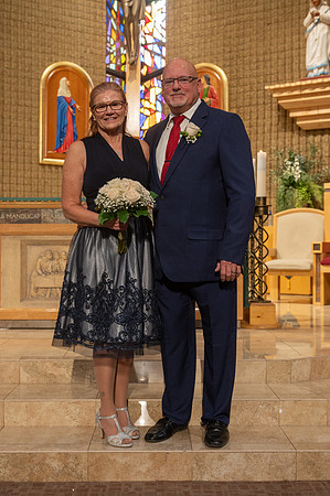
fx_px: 620
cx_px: 165
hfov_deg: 29.8
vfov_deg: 43.6
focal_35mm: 45
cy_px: 248
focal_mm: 45
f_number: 5
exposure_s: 1/250
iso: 2500
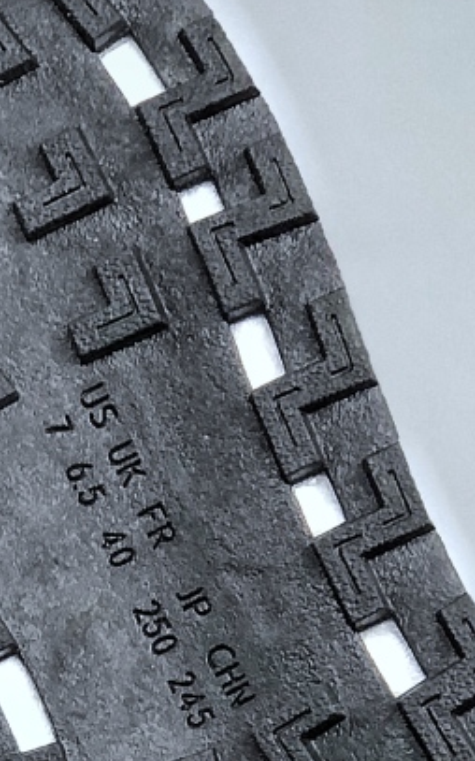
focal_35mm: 214
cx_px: 37
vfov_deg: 9.7
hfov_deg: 6.1
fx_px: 4437
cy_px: 817
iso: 25
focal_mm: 6.6
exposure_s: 1/33
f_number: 2.8
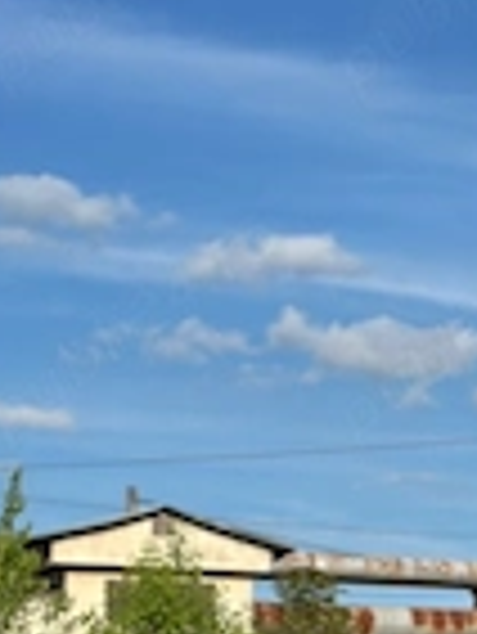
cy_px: 733
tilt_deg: +2.7
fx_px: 2495
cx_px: 572
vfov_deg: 14.1
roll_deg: -0.1
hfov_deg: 10.7
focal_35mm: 136
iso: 100
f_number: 1.78
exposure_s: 1/3155
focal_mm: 6.86
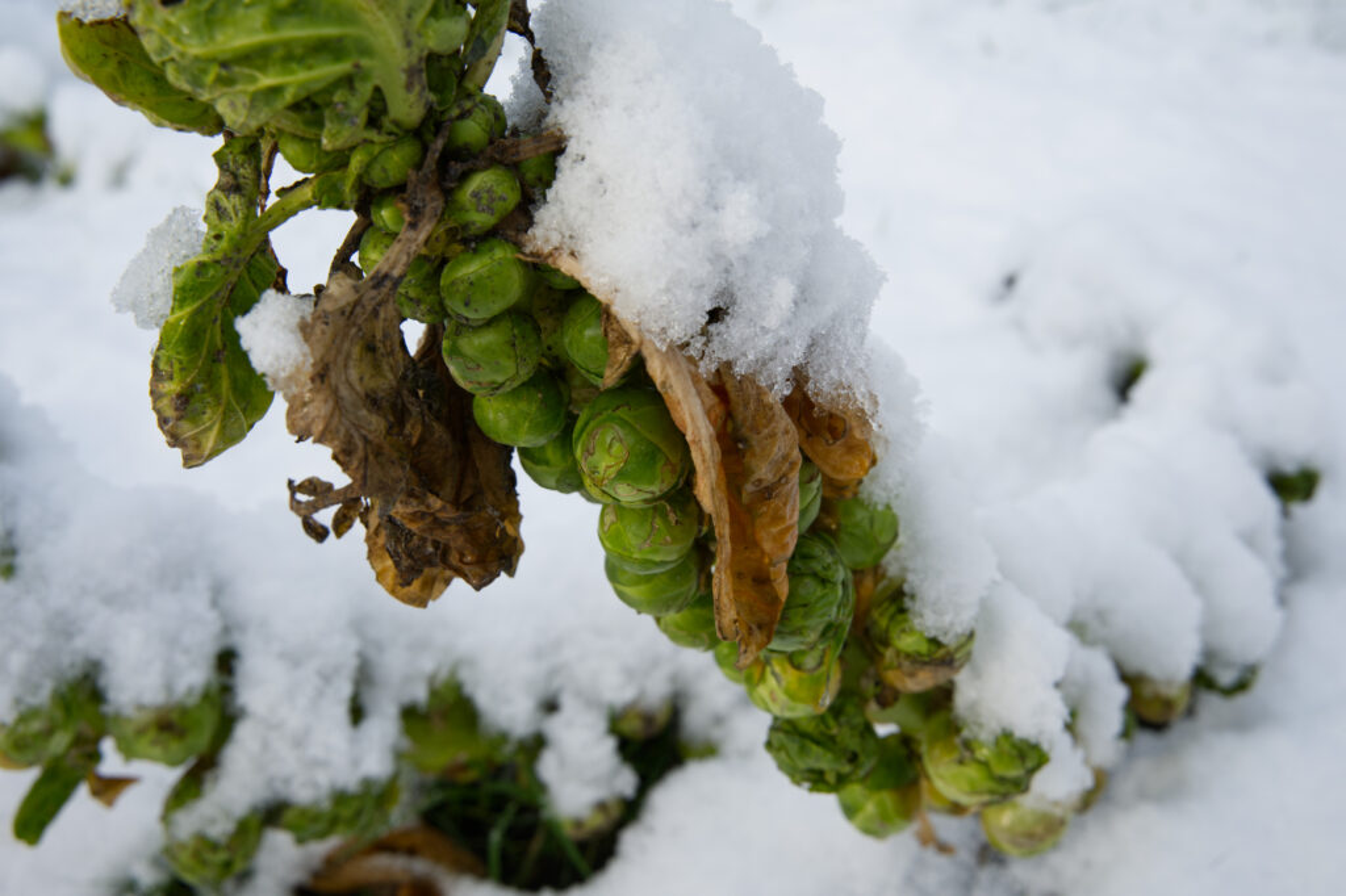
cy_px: 448
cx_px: 673
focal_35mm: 38
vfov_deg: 35.0
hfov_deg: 50.7
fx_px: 1420
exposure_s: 1/320
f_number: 9
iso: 500
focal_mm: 38
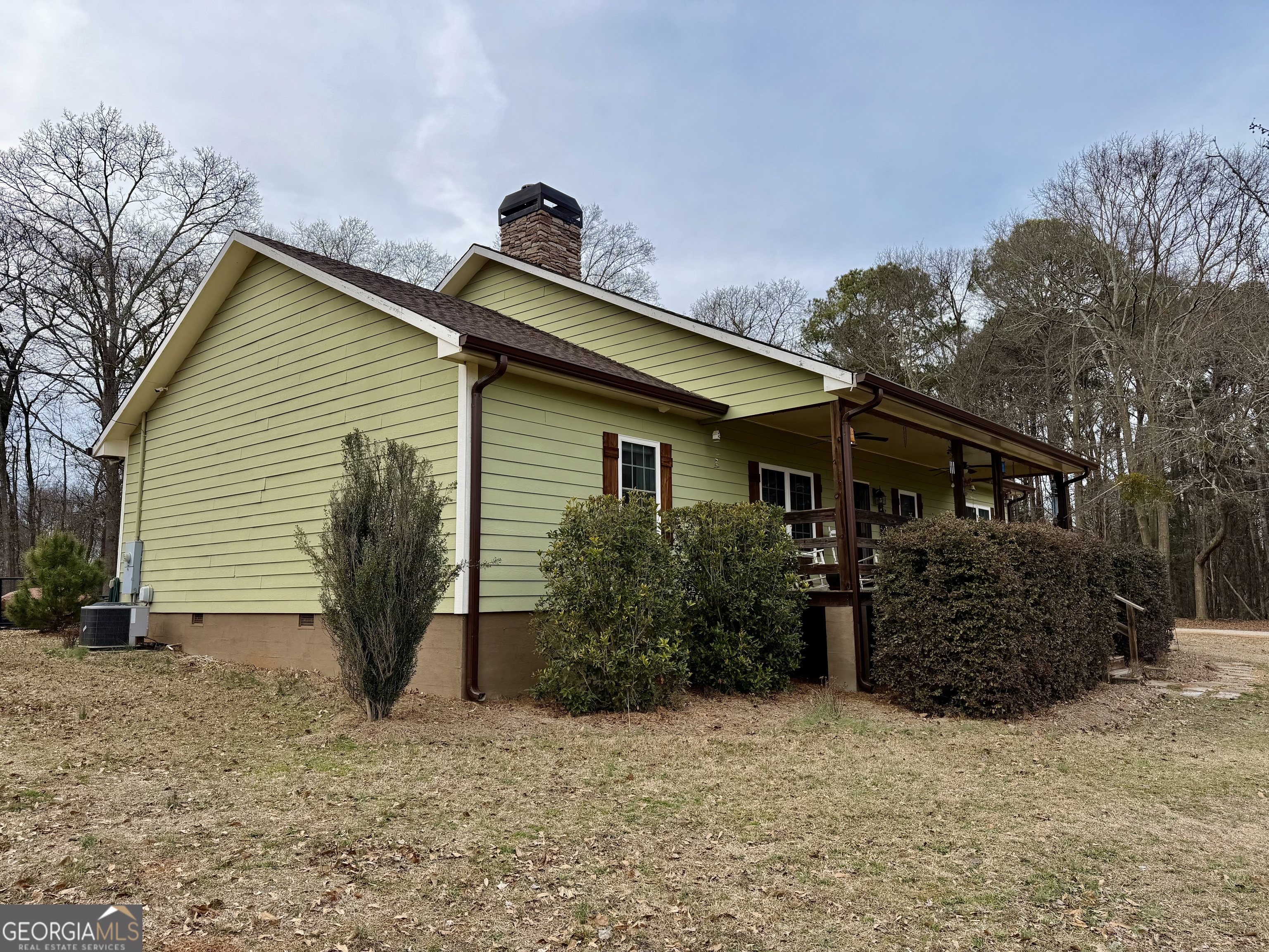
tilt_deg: +8.8
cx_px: 634
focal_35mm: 24
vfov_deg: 56.8
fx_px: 880
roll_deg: +0.6
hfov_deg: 71.6
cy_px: 476
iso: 80
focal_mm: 6.76
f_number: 1.78
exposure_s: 1/796
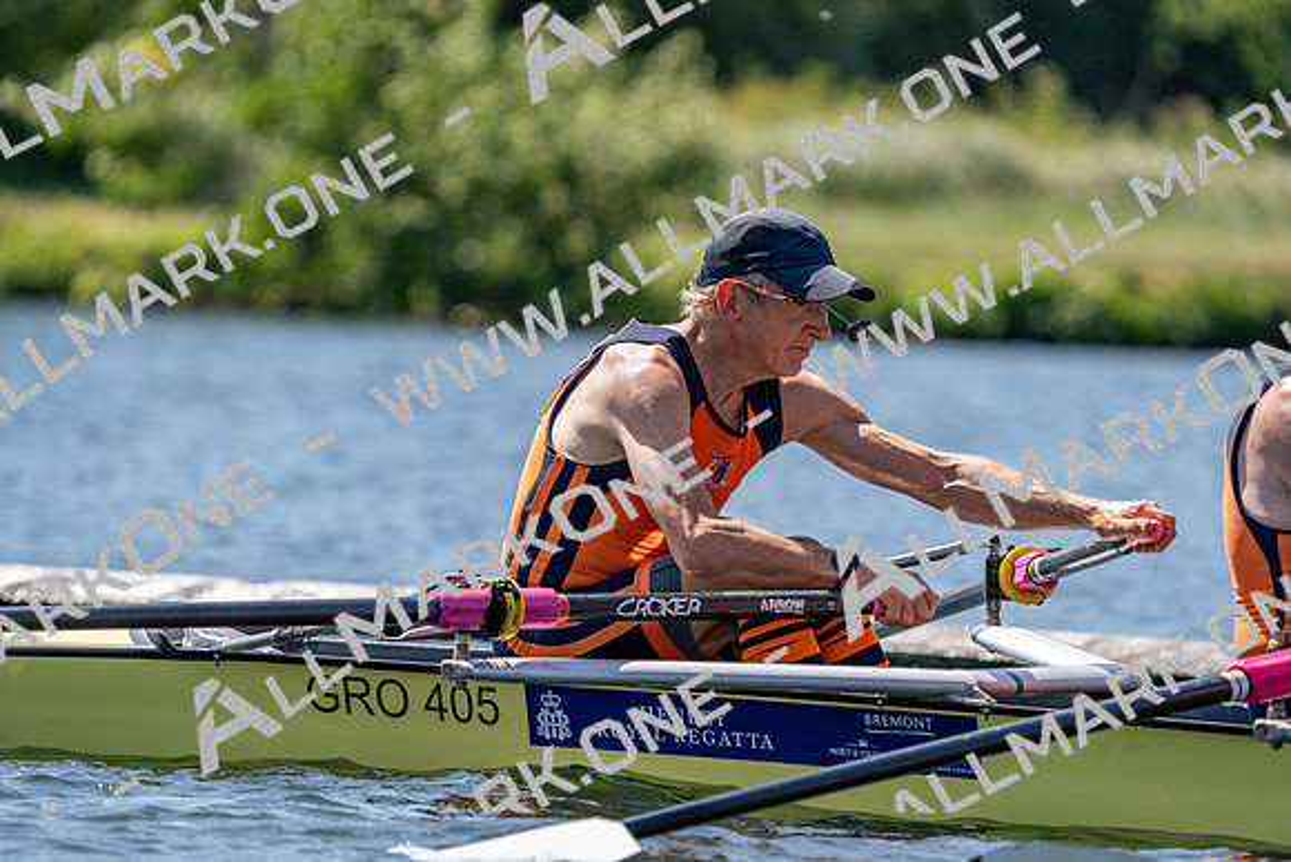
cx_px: 646
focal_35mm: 407
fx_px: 14598
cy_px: 431
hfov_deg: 5.1
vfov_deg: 3.4
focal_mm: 407
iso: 400
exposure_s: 1/2000
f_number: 6.3
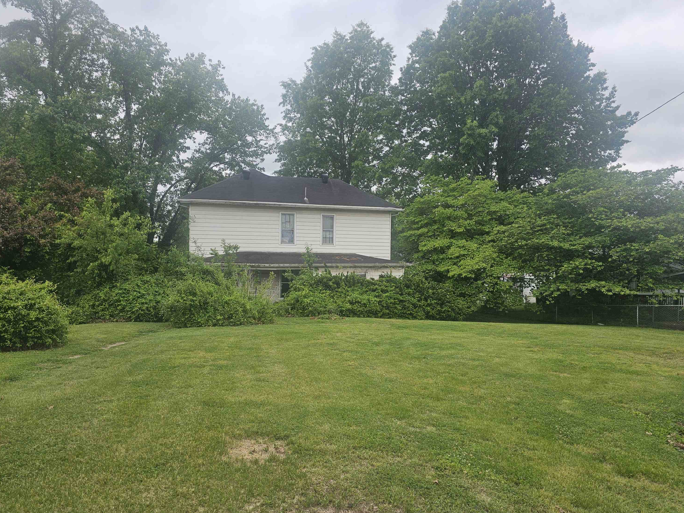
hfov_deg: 71.6
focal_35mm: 24
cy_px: 262
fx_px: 474
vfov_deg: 56.8
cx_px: 343
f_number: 1.7
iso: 10
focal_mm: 6.3
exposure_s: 1/289
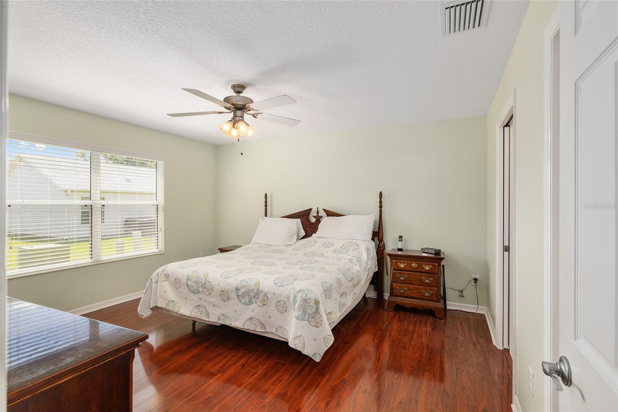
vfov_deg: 70.4
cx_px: 309
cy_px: 206
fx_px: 292
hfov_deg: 93.3
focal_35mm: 17
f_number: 8
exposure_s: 1/60
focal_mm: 17
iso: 400
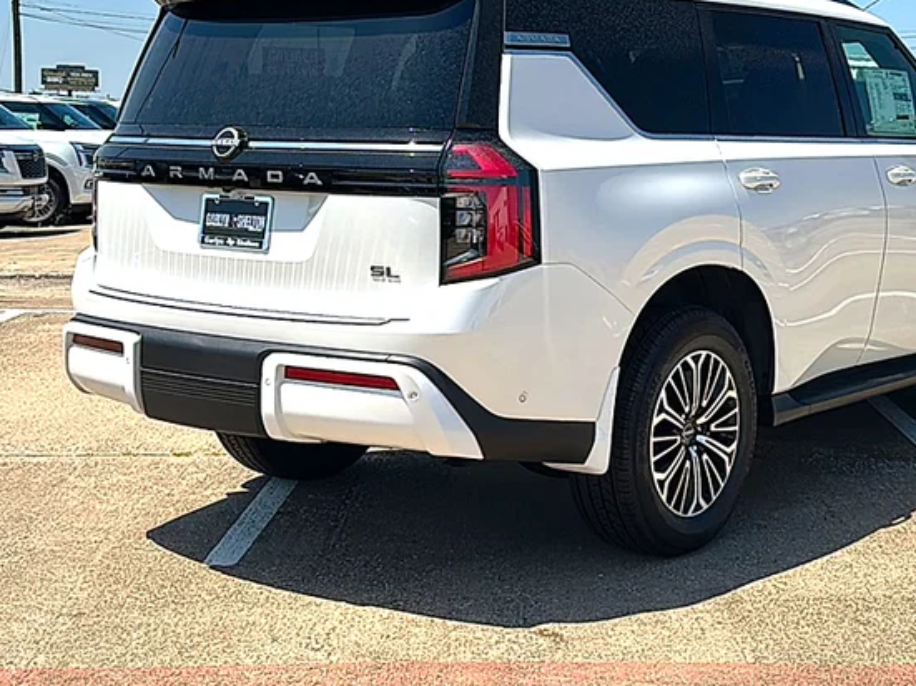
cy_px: 253
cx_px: 569
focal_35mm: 47
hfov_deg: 40.2
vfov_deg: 30.7
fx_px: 1243
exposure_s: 1/6289
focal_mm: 6.86
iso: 80
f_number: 1.78
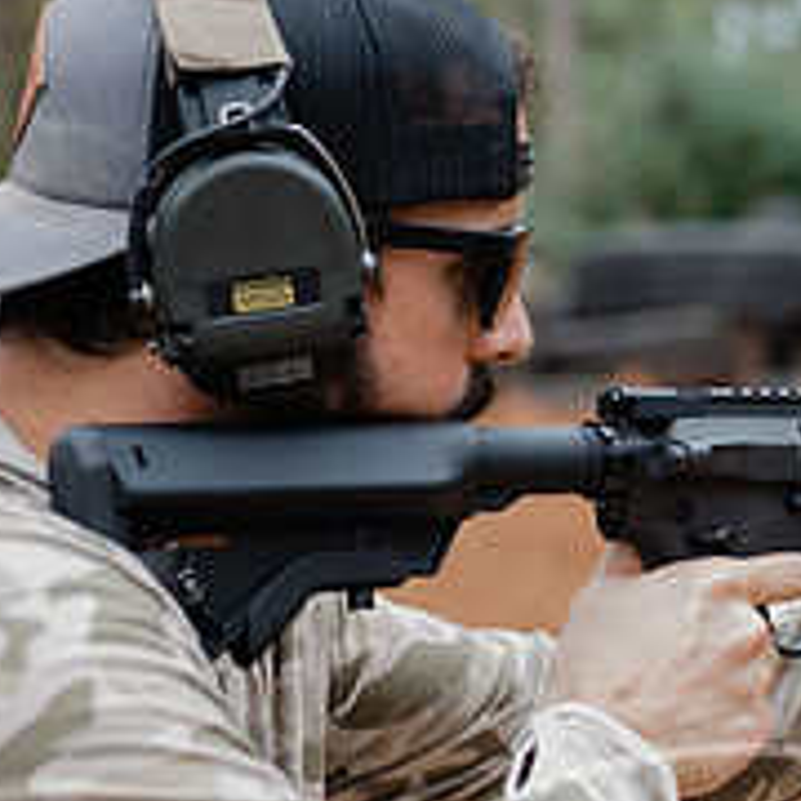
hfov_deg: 12.5
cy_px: 416
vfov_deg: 12.7
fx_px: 3587
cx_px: 899
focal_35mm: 137
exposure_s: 1/200
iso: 320
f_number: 2.8
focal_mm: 50
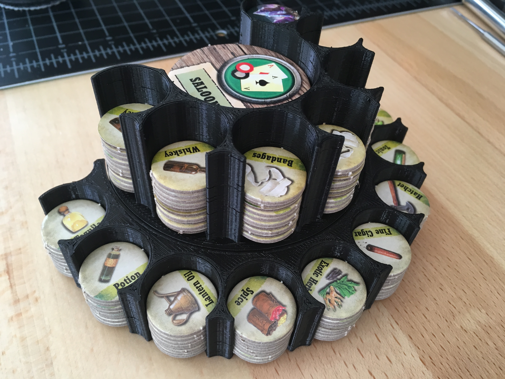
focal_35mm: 29
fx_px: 423
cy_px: 190
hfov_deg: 61.7
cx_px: 252
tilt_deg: -48.5
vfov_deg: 48.2
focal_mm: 4.15
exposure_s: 1/30
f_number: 2.2
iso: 80
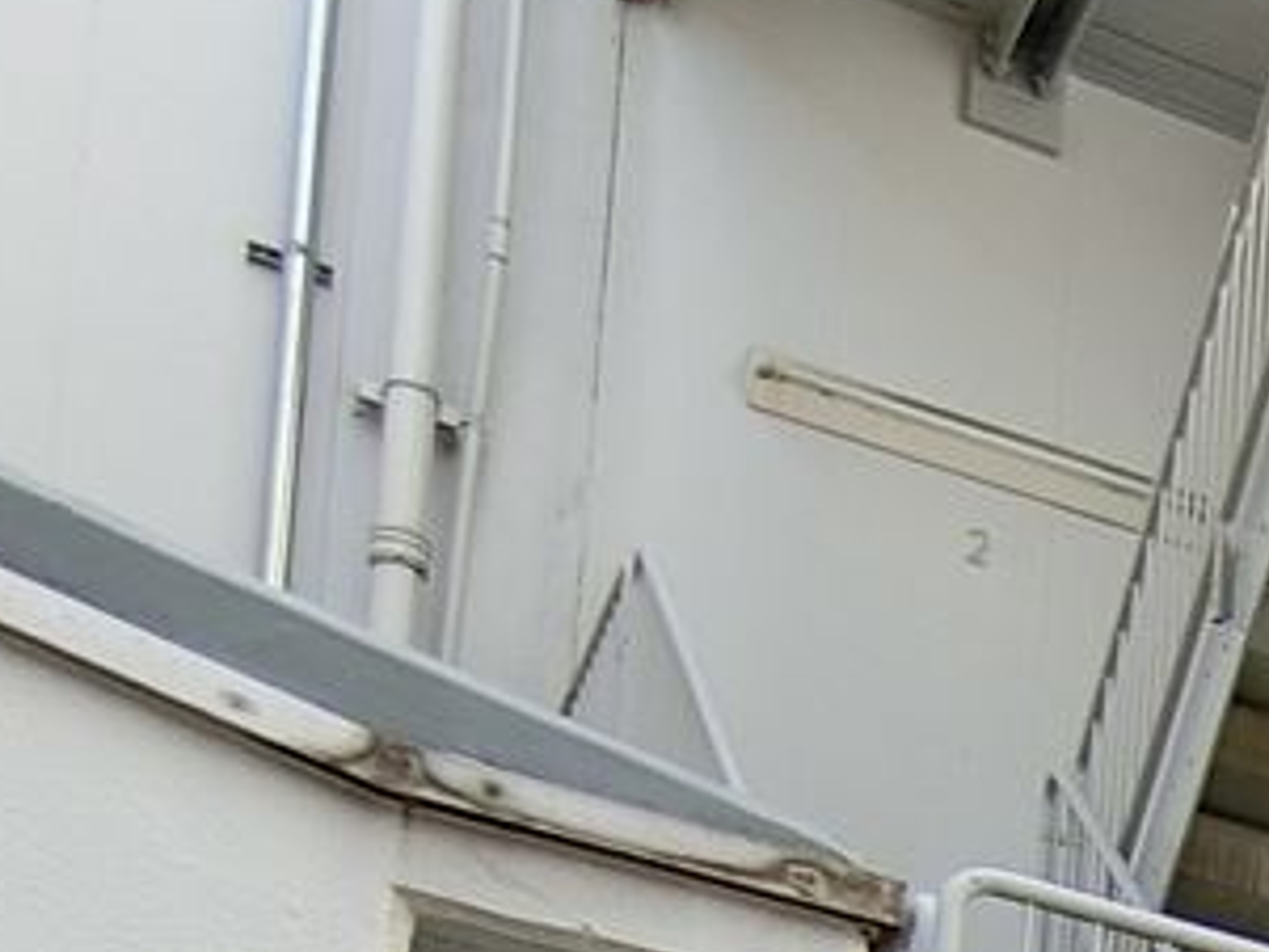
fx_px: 3704
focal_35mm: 101
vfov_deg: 11.8
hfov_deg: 15.2
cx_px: 2635
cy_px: 2329
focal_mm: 4.06
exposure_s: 1/400
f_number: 2.7
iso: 80
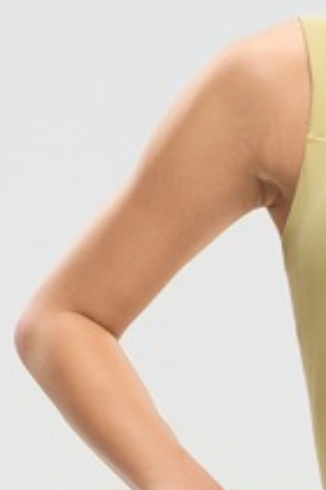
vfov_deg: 5.2
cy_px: 887
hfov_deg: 3.5
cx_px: 446
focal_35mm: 391
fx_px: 5311
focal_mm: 64
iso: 200
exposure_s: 1/400
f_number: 9
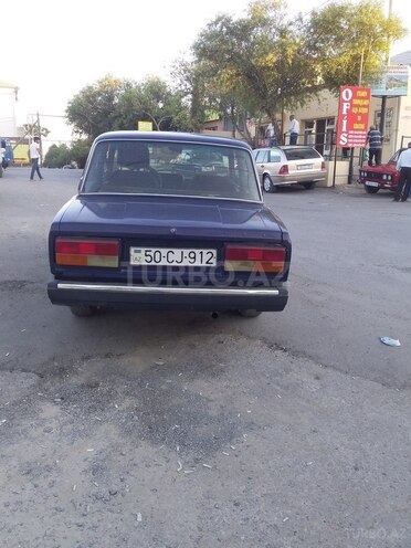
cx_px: 206
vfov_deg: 58.4
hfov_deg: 45.4
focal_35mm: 31
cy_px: 274
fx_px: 491
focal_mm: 3.3
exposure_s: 1/100
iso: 40
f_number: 2.2
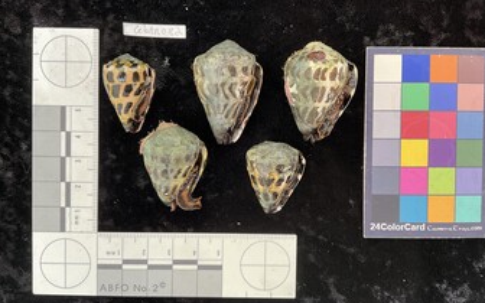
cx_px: 250
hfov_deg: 59.6
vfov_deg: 39.4
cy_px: 155
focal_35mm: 32
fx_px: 423
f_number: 1.8
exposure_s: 1/60
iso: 40
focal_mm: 3
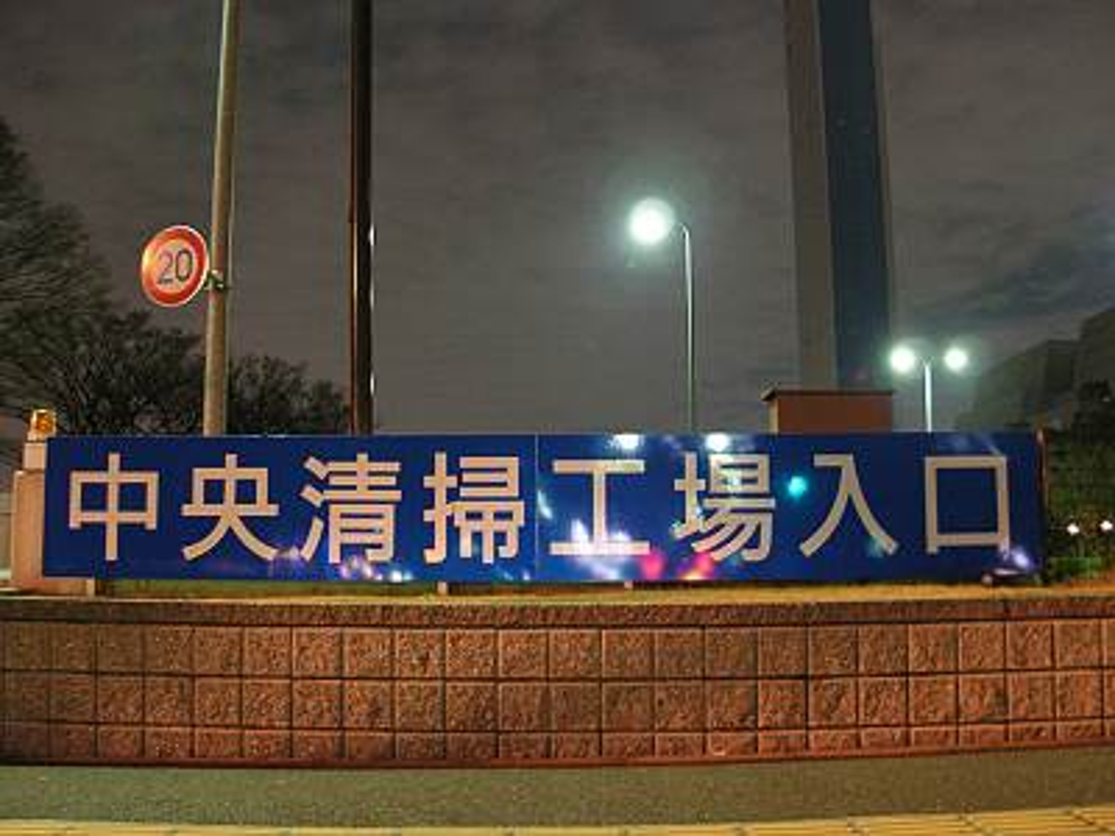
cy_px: 418
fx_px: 1224
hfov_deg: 49.0
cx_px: 558
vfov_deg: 37.7
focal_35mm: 38
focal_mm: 6.3
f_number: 2.9
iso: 244
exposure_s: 1.41
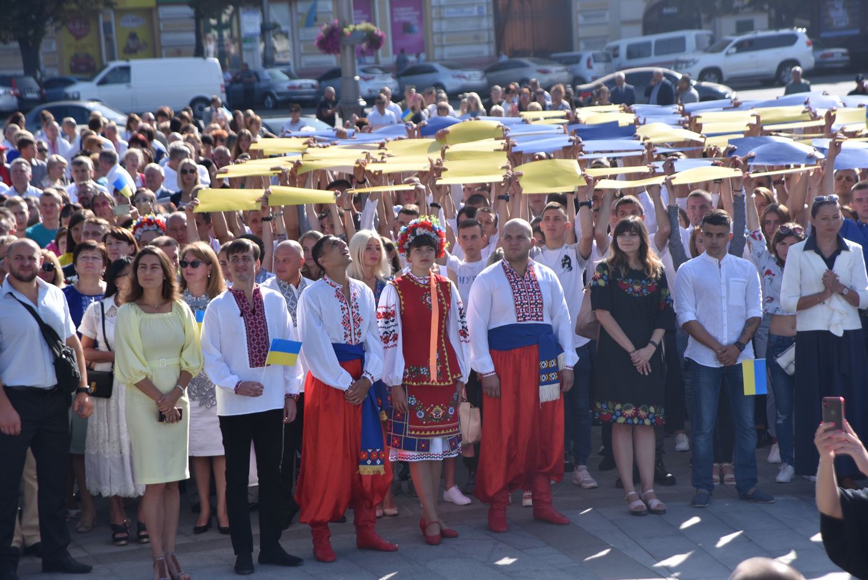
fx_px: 2895
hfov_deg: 17.1
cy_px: 290
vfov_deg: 11.4
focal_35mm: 120
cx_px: 434
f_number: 6.3
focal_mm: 120
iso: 160
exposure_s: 1/640
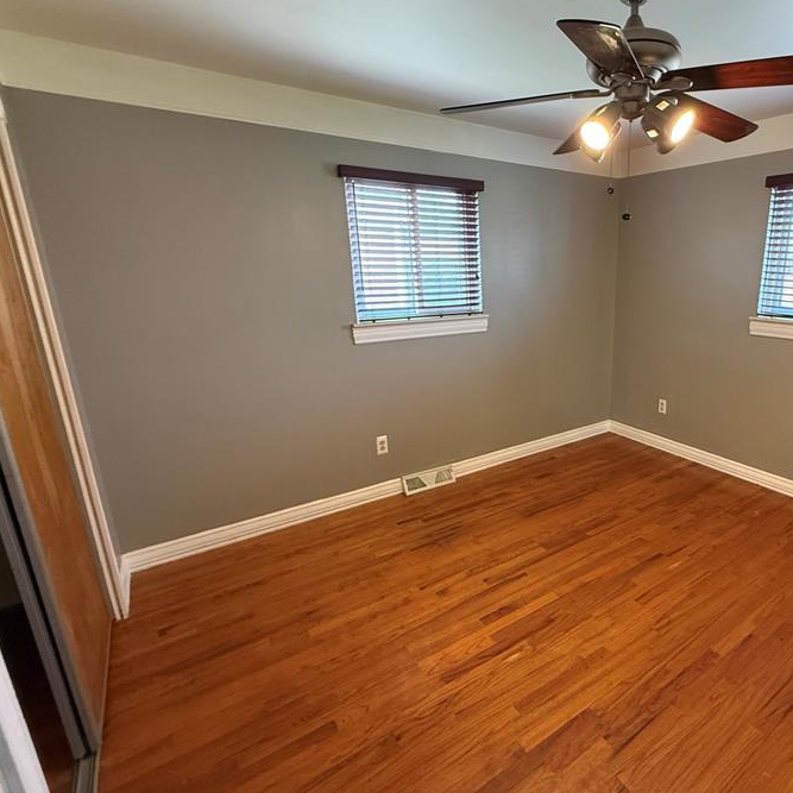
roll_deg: -0.8
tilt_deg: -14.1
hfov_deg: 74.9
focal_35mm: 19
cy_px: 394
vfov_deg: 77.7
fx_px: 492
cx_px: 539
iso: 400
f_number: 2.2
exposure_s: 1/60
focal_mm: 2.22
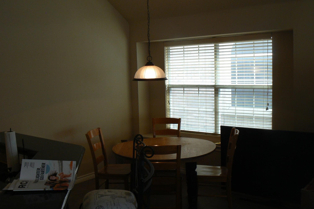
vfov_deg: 35.0
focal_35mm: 38
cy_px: 100
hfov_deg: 50.7
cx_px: 156
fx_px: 331
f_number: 3.6
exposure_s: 1/50
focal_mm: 6
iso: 80
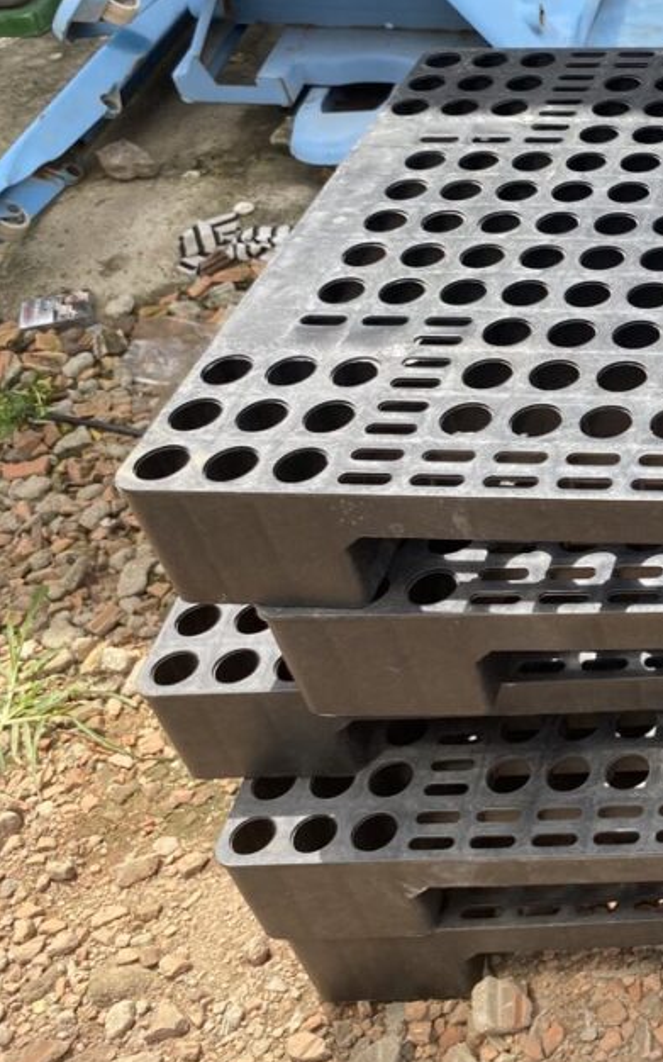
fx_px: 1359
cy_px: 485
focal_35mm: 47
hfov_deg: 23.6
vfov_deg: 42.6
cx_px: 901
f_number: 1.8
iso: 32
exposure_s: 1/724
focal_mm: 4.25
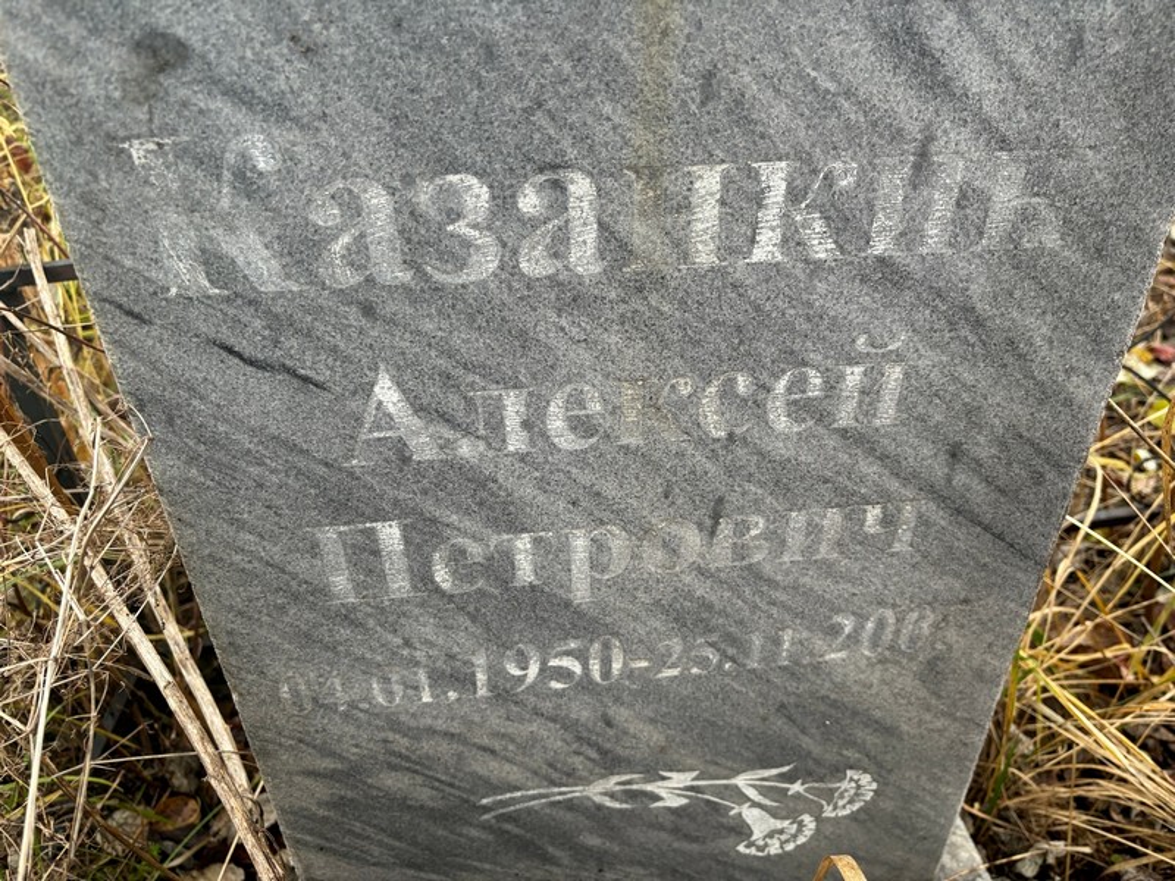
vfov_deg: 53.1
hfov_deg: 67.3
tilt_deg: -35.2
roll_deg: -0.6
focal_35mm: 26
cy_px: 440
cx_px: 588
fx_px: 883
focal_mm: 5.96
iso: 100
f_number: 1.6
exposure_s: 1/121
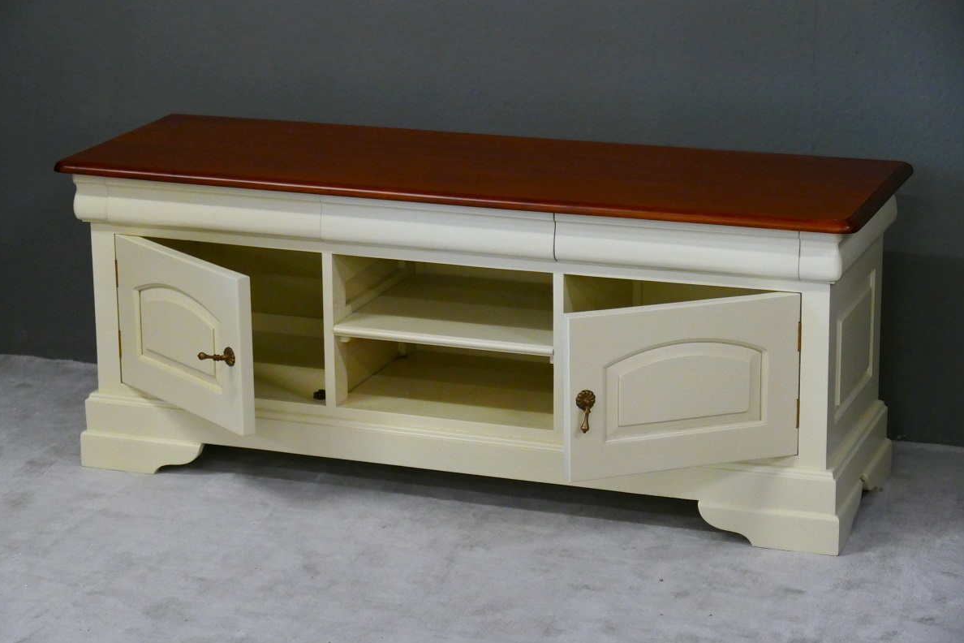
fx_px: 2704
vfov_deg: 13.6
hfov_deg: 20.2
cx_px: 482
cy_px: 323
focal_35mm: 101
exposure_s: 1/80
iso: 1600
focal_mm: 36.53
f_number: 3.8
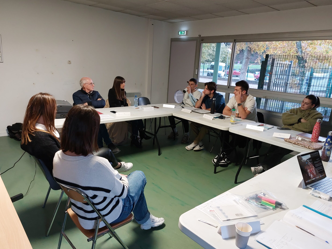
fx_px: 249
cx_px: 163
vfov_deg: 53.1
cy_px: 125
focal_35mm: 26
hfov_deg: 67.3
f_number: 1.8
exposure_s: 1/50
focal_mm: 5.23
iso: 400
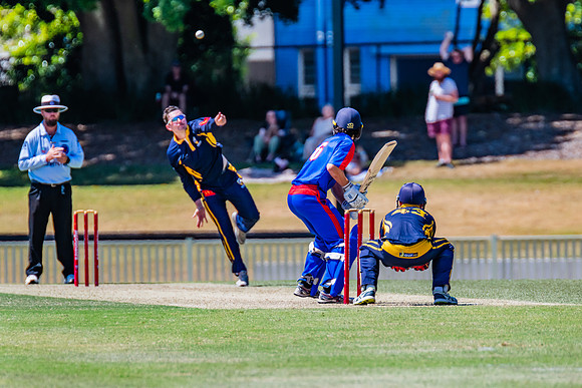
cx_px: 324
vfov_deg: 2.0
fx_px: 11111
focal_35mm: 687
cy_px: 196
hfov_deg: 3.0
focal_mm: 600
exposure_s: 1/2000
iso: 640
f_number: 7.1
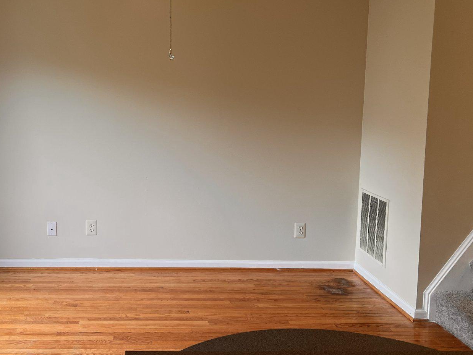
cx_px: 151
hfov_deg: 43.1
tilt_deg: -6.4
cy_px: 138
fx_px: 588
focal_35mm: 43
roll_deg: -1.3
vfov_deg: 33.5
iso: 40
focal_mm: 5.7
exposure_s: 1/147
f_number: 1.5
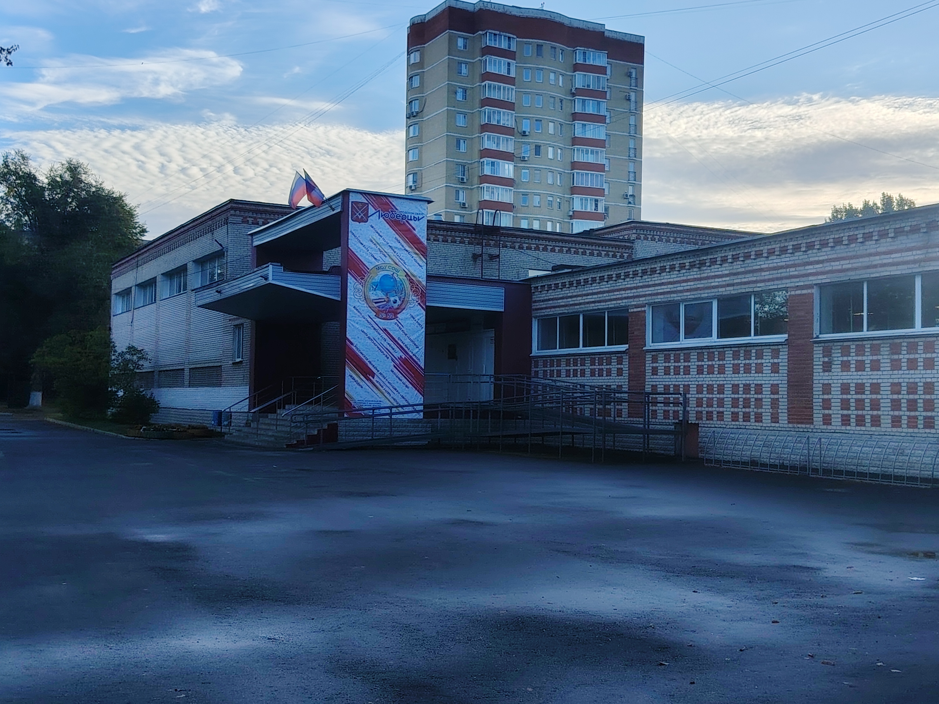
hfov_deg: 43.9
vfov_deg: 33.6
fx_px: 1166
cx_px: 470
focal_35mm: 43
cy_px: 352
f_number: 1.75
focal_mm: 5.25
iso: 100
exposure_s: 1/720
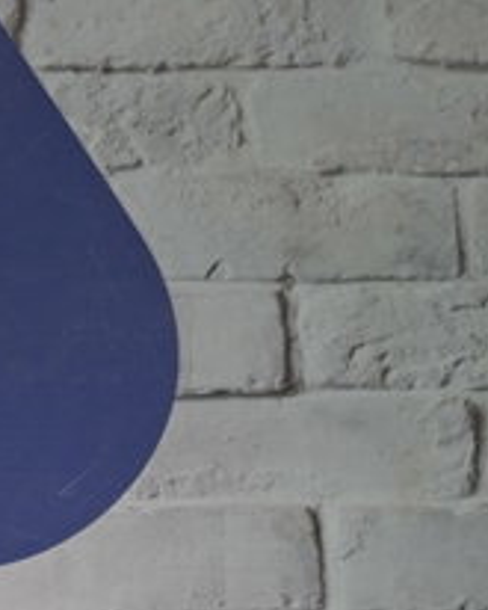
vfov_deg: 29.8
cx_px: -56
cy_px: 641
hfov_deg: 24.4
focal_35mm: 58
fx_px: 1046
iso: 320
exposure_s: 1/33
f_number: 1.8
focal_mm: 5.54
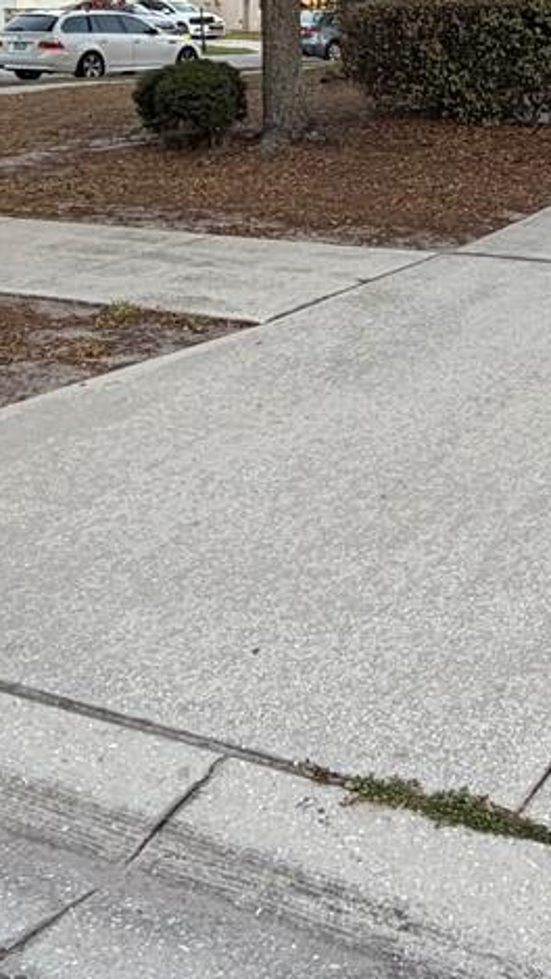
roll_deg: +0.8
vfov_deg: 37.4
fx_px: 1350
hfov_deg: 21.9
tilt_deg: -3.3
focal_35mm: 52
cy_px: 111
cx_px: 593
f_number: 2.2
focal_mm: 2.22
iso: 40
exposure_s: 1/164
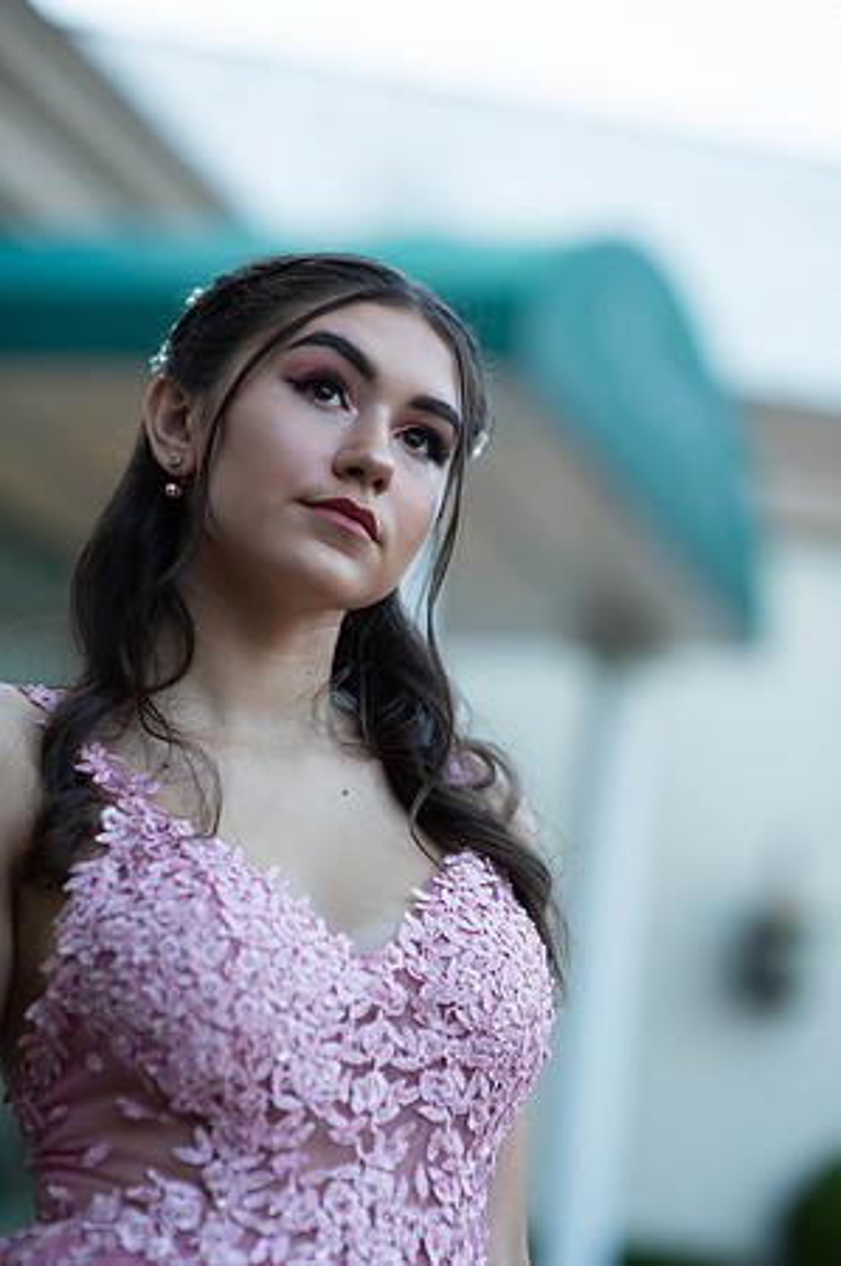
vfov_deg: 23.9
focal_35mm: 85
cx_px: 420
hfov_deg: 16.0
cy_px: 633
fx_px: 2985
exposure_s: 1/640
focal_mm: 85
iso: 250
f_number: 2
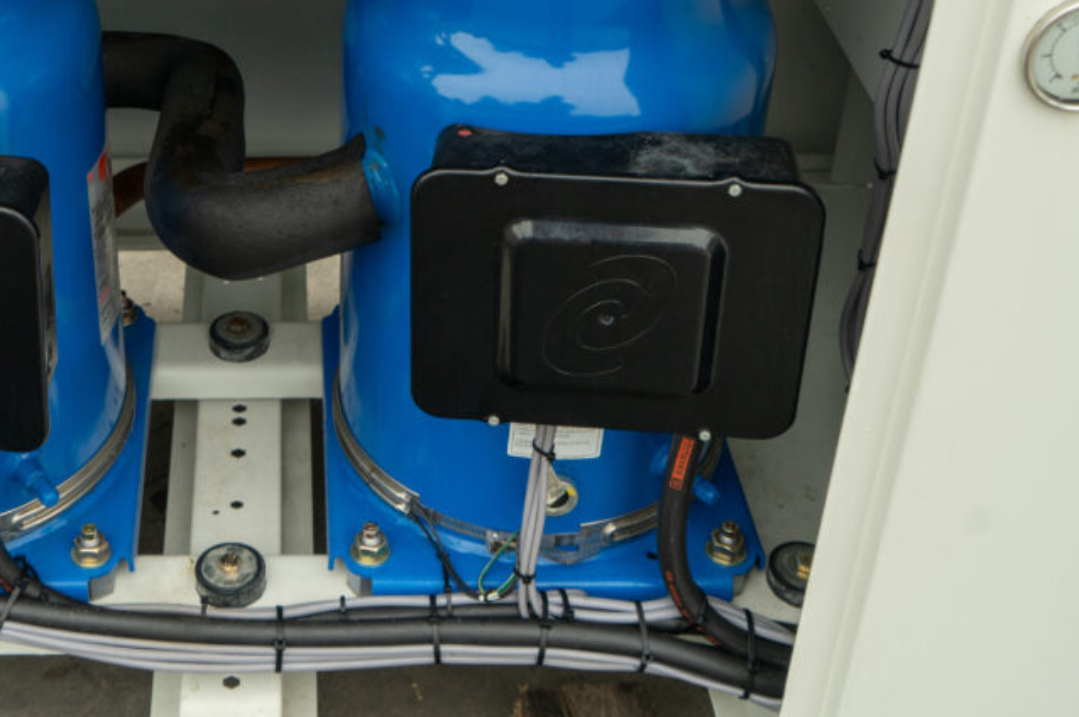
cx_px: 235
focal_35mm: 53
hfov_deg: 36.4
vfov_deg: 25.1
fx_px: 1587
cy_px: 146
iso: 320
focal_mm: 33
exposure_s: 1/125
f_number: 5
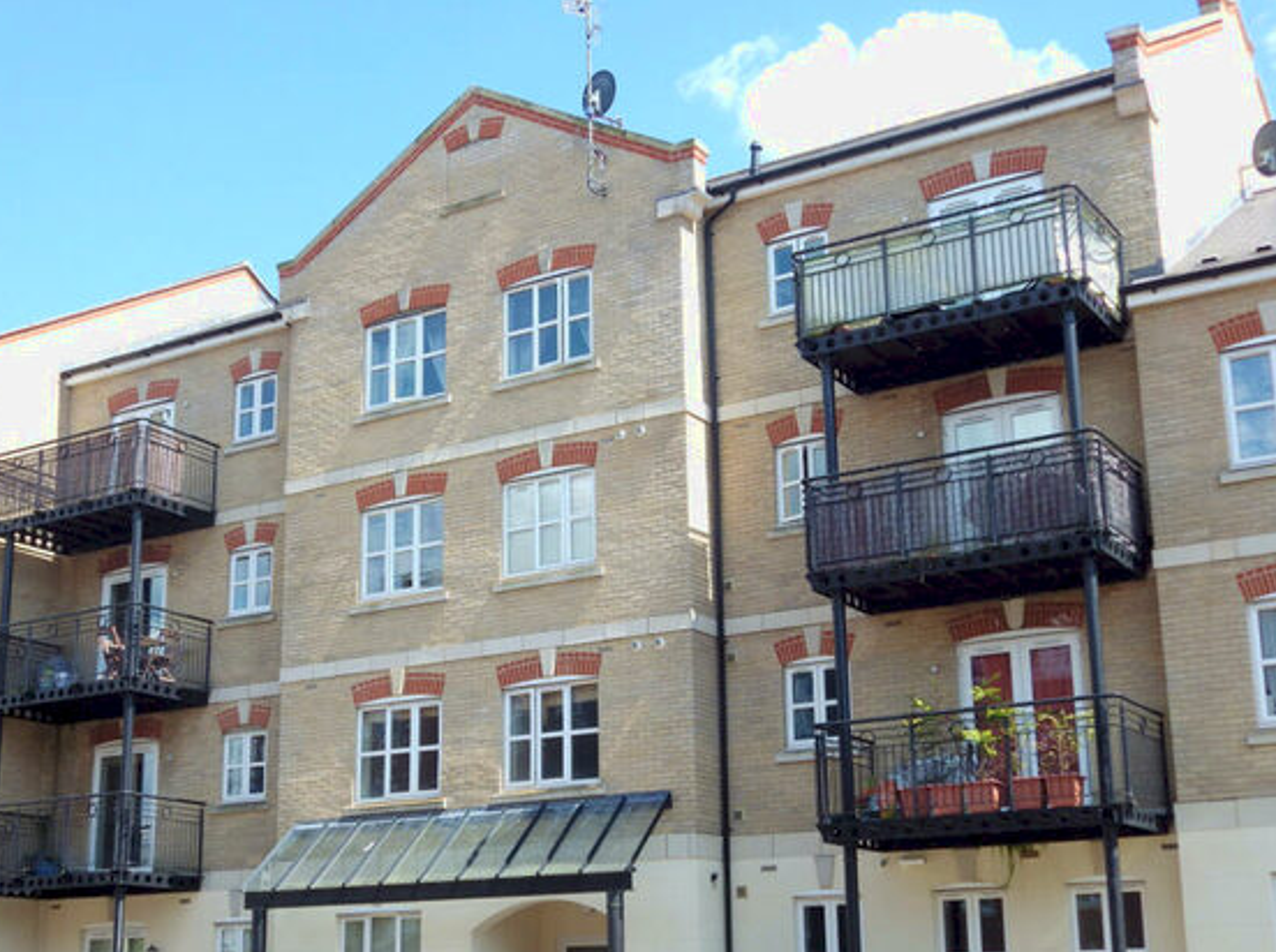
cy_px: 561
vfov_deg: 27.9
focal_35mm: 52
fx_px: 1913
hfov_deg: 36.8
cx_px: 552
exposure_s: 1/400
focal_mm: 7.4
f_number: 3.6
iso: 100
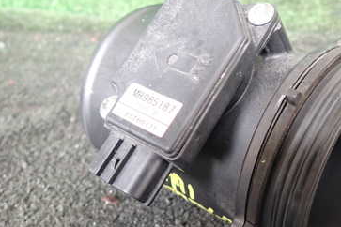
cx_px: 233
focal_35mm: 43
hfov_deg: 44.6
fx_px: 407
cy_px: 125
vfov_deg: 31.2
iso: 400
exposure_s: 1/30
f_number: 2
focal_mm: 4.5
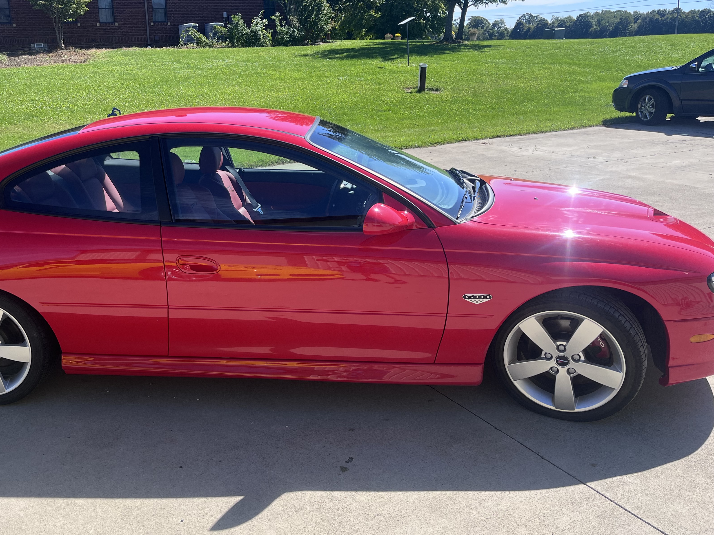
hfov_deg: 54.6
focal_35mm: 33
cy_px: 267
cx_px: 261
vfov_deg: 42.9
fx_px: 681
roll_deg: +2.5
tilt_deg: -17.6
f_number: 1.6
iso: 50
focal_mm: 5.1
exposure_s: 1/1832
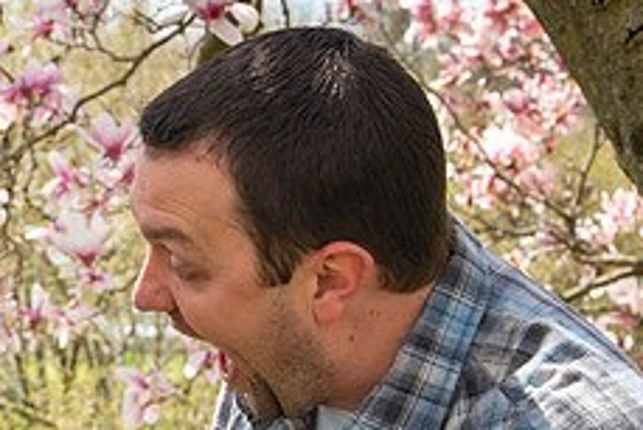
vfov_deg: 7.7
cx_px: -112
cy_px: 447
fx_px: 3163
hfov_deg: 11.4
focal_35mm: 177
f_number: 11
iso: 640
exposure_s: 1/320
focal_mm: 70
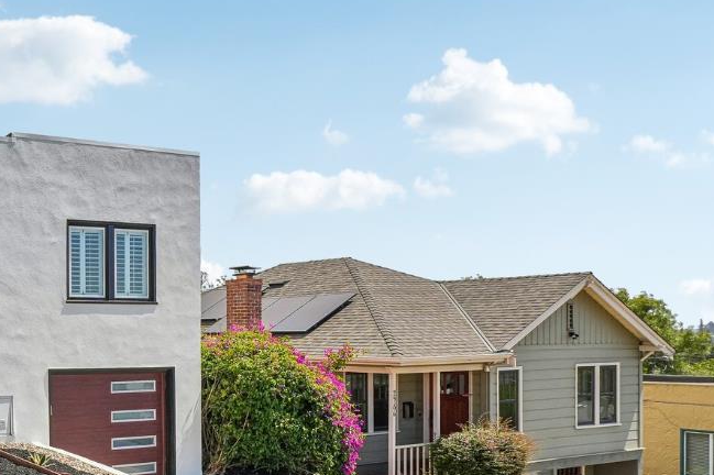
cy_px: 306
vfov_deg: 34.8
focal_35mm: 38
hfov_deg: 39.7
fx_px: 752
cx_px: -101
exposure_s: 1/1250
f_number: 8
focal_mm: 16.4
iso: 640
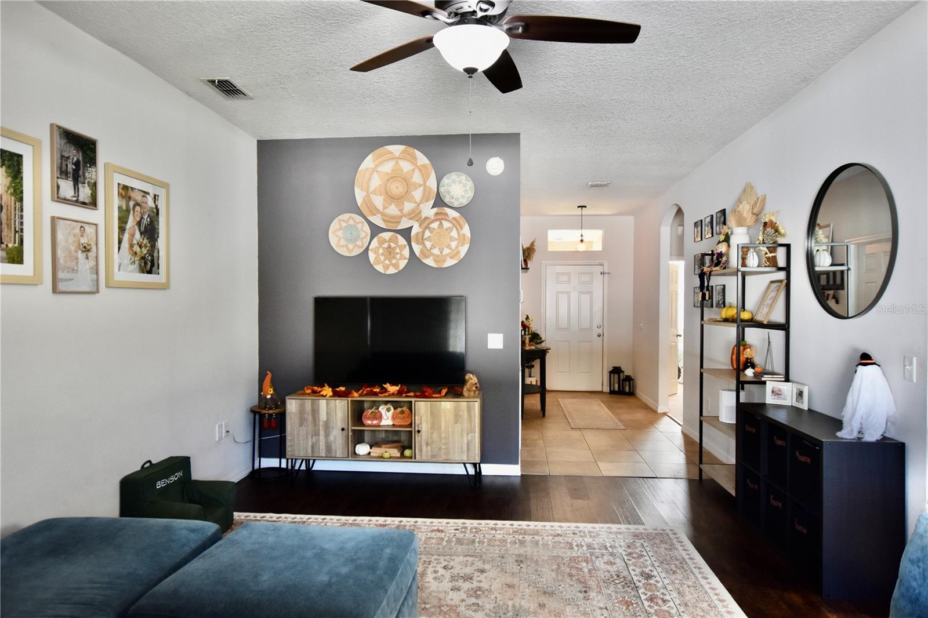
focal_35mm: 21
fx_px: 541
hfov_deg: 81.2
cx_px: 464
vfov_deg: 59.5
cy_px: 309
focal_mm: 14
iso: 800
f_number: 4.5
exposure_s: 1/80
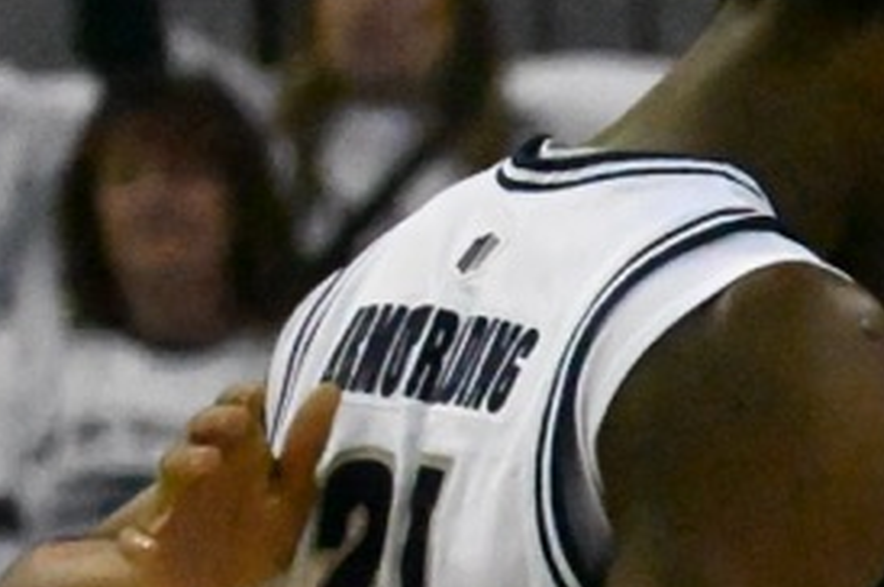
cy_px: 818
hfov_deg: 1.3
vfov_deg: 0.9
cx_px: 1529
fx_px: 39561
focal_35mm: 1613
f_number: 6
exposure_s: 1/1600
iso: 25600
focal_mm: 230
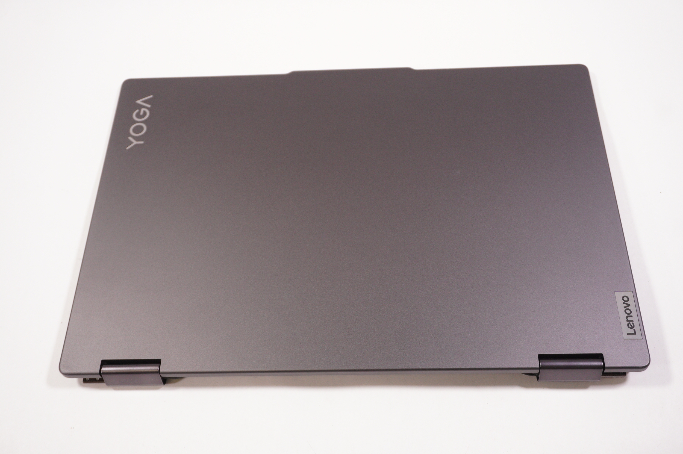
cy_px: 227
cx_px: 342
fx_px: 768
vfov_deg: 33.0
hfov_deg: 48.0
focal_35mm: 40
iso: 800
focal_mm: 27
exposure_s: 1/160
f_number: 5.6
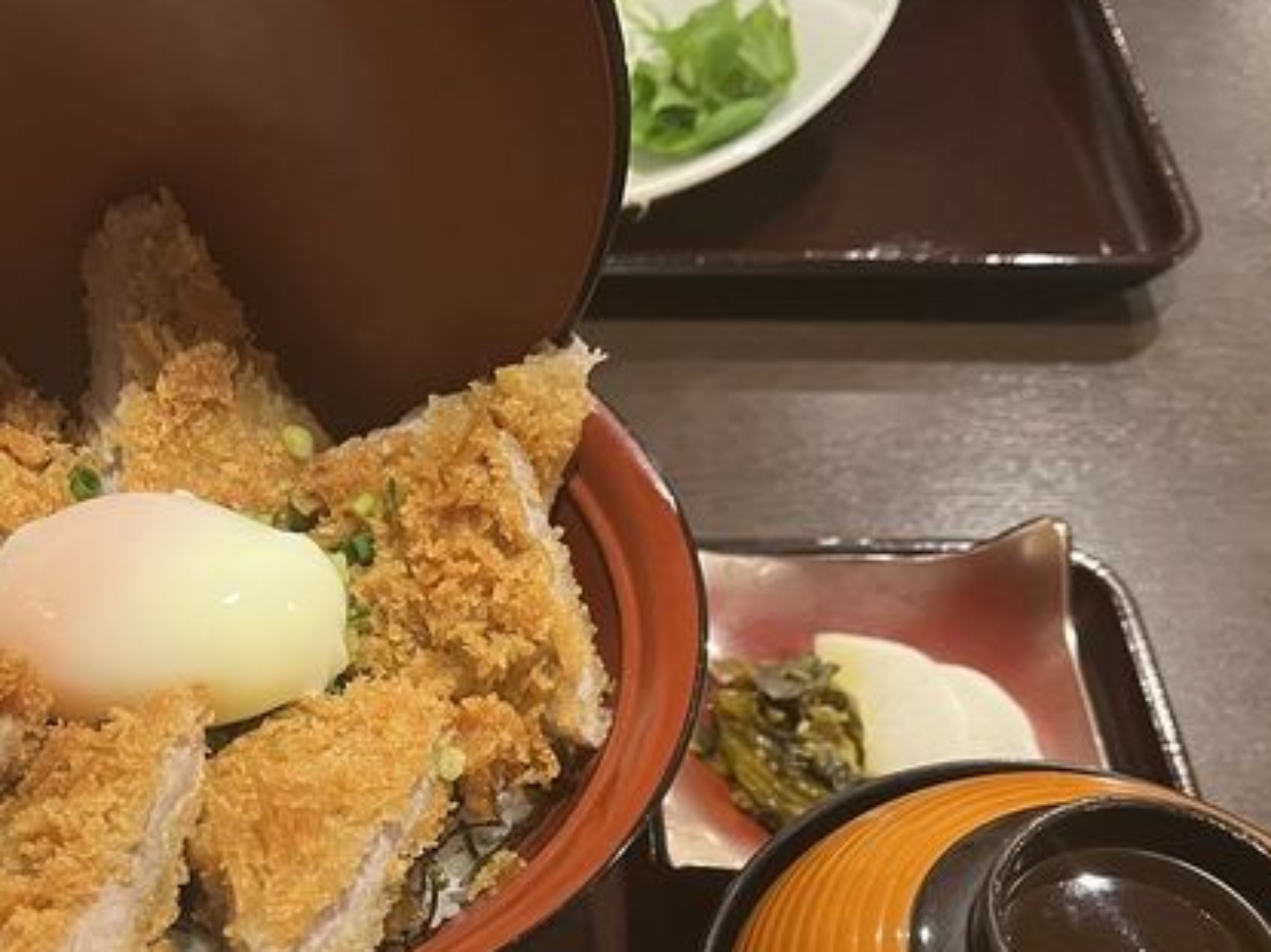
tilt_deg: -54.4
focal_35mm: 51
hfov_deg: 36.6
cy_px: 914
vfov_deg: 27.2
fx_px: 1872
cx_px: 311
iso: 400
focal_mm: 5.7
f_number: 1.5
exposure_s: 1/33
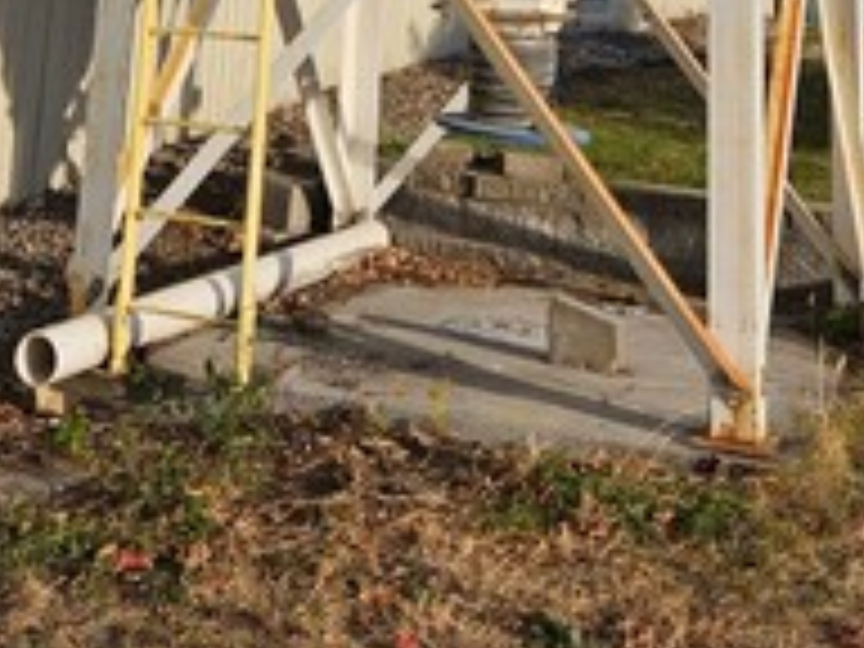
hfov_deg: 27.0
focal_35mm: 72
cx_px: 392
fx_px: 1797
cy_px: -423
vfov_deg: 17.5
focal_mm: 5.4
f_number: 1.8
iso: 25
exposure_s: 1/3026
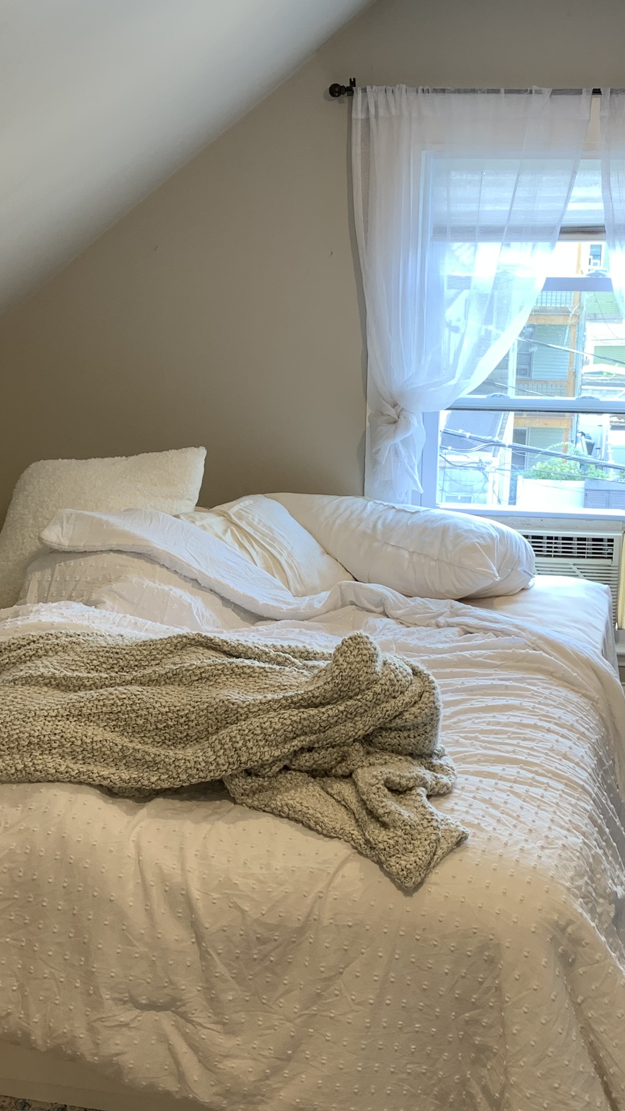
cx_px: 314
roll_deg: +0.3
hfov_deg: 24.0
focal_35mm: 50
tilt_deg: -19.3
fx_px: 1473
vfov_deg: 41.2
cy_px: 627
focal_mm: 4.25
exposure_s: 1/60
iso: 80
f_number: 1.8
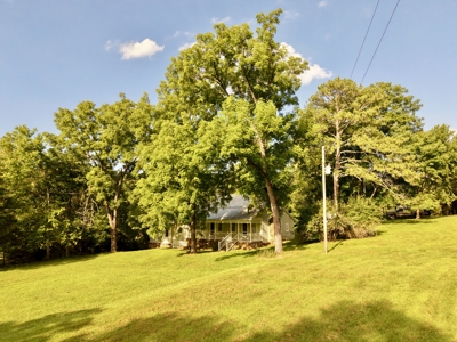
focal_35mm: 24
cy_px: 171
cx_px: 228
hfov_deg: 71.6
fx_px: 317
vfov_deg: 56.8
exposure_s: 1/160
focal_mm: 8.67
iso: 100
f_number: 1.8
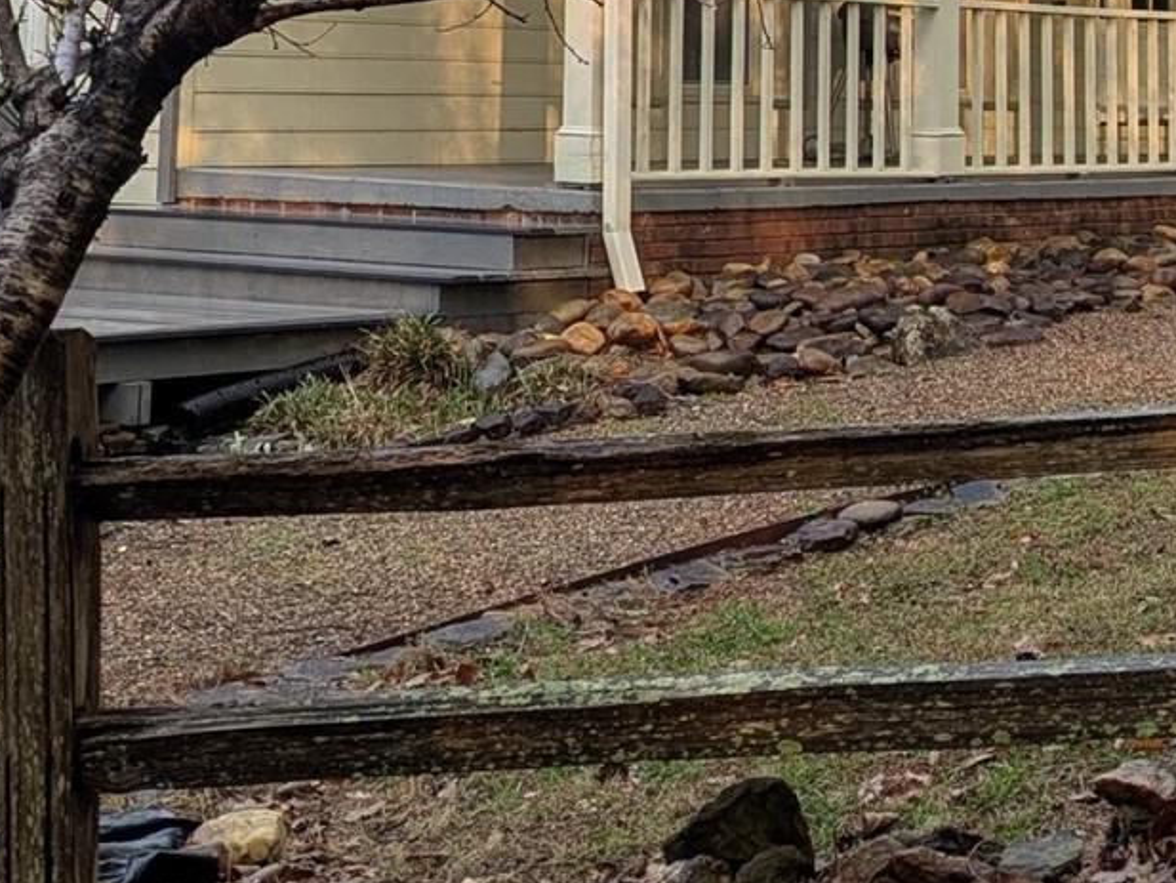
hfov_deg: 23.3
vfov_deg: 17.0
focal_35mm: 83
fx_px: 2820
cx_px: 919
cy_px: -179
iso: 37
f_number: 1.89
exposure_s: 1/273
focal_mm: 5.43
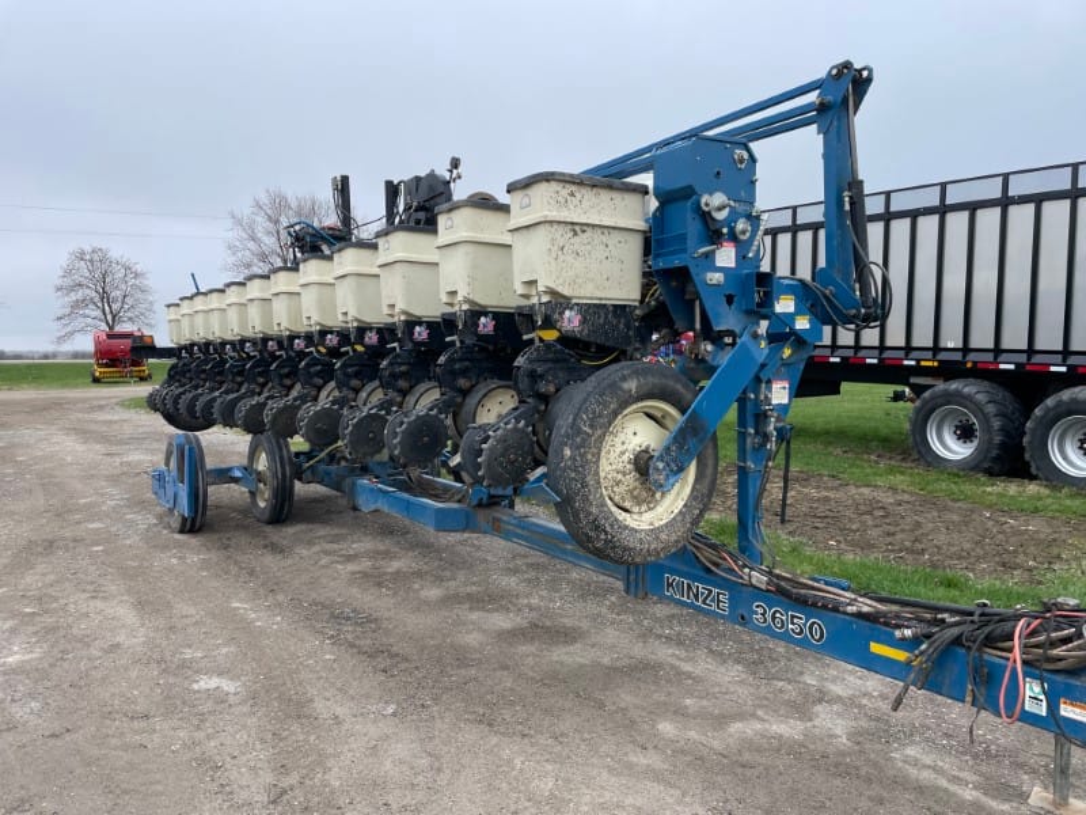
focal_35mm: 26
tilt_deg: -3.1
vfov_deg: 53.1
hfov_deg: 67.3
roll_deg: +0.0
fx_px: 816
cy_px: 408
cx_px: 543
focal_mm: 4.2
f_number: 1.6
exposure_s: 1/972
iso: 32
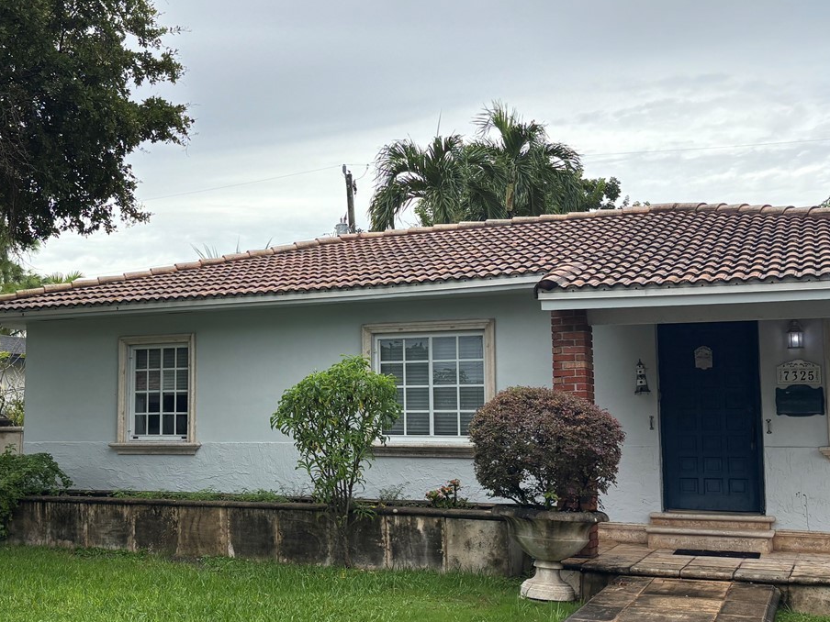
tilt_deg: +7.0
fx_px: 1103
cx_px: 264
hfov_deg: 40.6
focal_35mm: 46
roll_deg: -0.1
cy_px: 323
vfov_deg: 31.5
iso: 50
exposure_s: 1/1695
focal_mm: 5.96
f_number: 1.6
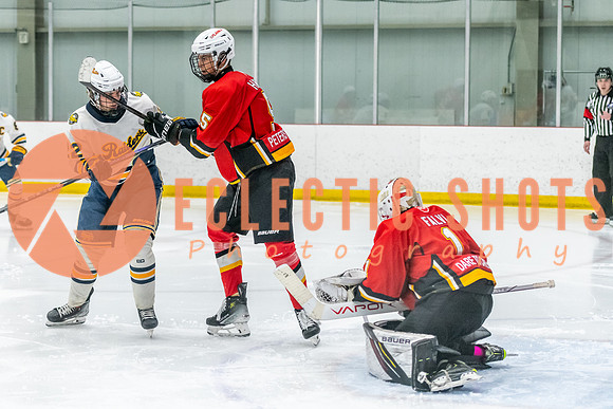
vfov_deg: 13.0
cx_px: 213
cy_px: 167
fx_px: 1795
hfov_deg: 19.3
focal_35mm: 105
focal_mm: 70
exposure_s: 1/800
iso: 3200
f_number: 2.8
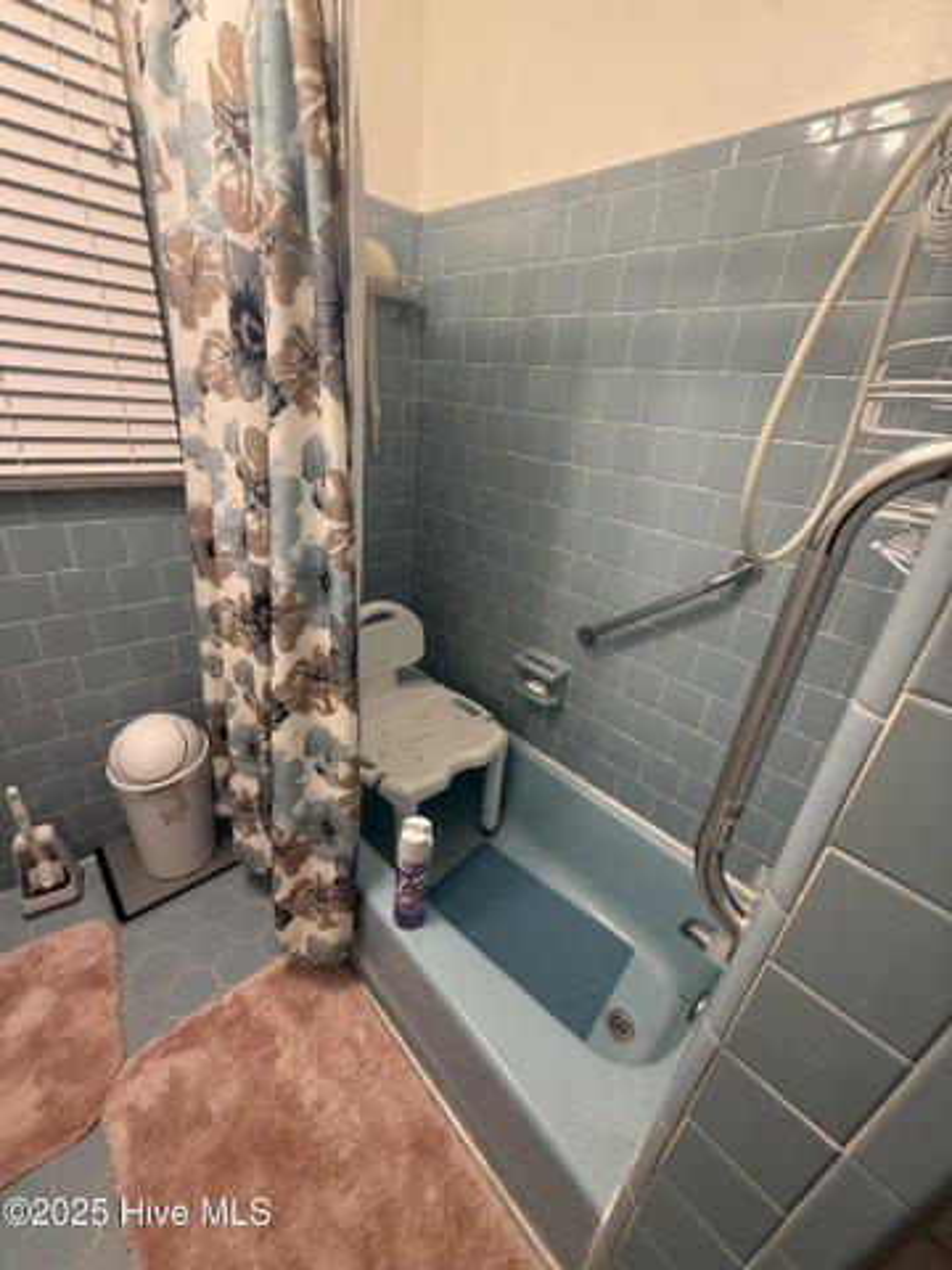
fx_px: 513
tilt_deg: -22.4
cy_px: 635
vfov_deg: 102.1
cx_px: 476
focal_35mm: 14
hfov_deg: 85.7
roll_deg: -6.4
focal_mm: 2.22
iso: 250
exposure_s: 1/60
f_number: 2.2
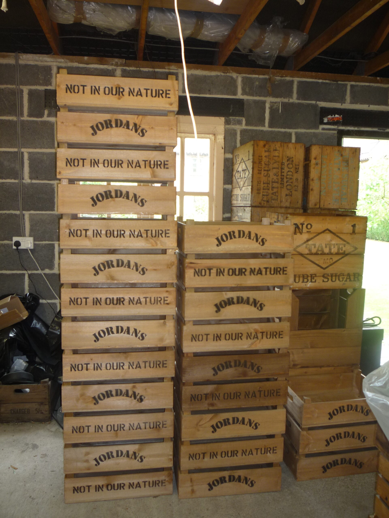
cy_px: 259
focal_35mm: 30
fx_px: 450
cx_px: 194
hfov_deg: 46.8
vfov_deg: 60.0
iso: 125
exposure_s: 1/30
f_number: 3.3
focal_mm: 5.2
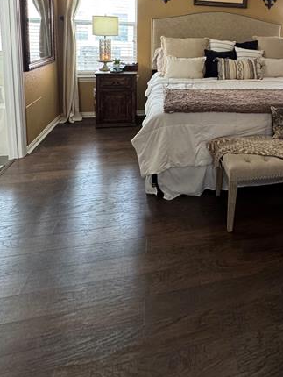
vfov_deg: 61.4
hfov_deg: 51.8
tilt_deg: -7.8
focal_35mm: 25
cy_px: 57
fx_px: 272
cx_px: 223
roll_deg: -2.5
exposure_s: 1/60
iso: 250
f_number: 2.2
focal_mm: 2.22
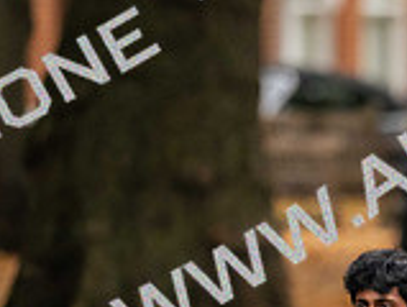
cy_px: 349
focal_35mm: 1399
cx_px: 427
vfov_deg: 1.1
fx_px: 16486
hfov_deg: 1.4
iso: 2800
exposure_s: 1/2500
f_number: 4.5
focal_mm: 400
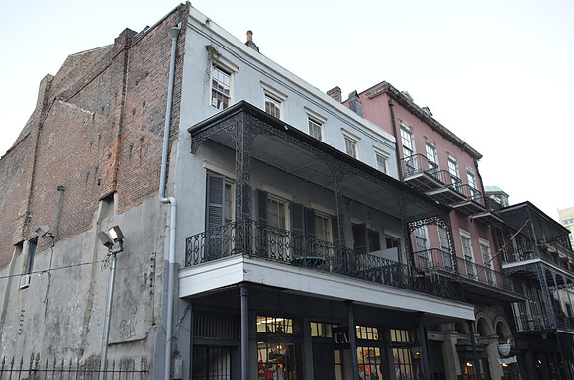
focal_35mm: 32
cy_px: 190
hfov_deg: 59.6
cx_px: 287
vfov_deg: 41.5
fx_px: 501
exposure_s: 1/125
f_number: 5.6
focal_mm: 21
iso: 360
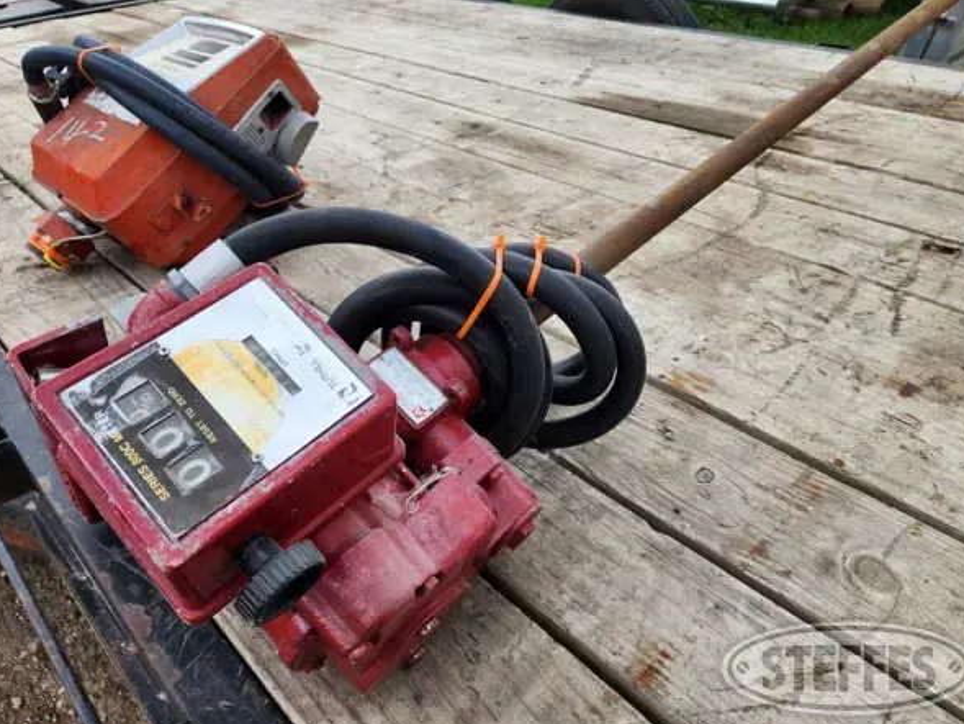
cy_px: 341
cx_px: 488
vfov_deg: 54.9
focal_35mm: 25
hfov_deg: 69.4
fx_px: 696
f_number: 1.8
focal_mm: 6.4
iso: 12
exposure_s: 1/360
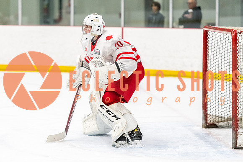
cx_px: 111
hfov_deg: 12.5
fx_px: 1106
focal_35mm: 164
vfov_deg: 8.4
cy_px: 88
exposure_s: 1/800
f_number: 2.8
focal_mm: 140
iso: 4000
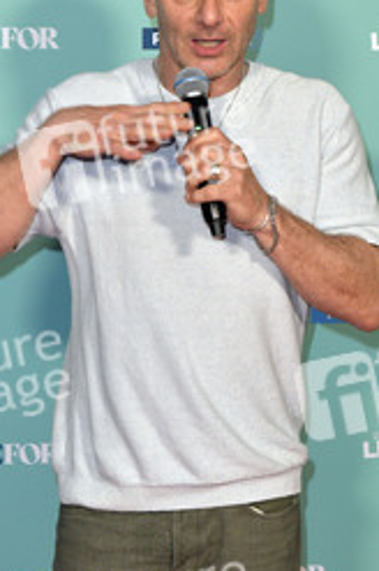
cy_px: 270
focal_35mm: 89
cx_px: 203
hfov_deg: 15.3
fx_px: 1409
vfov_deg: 22.9
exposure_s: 1/250
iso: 1600
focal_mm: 55
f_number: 6.3
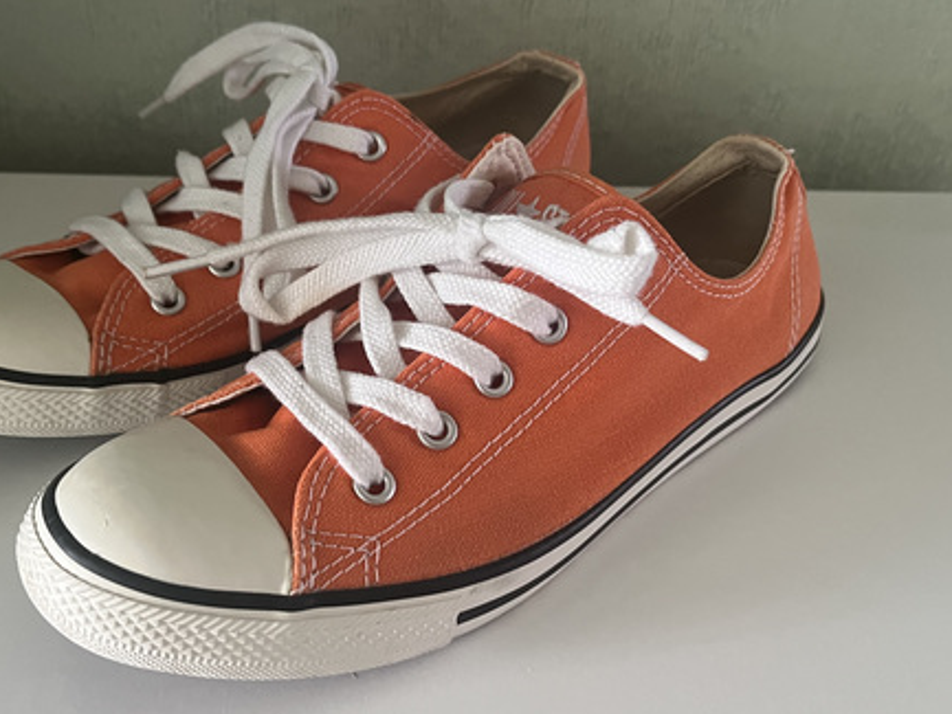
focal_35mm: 36
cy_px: 347
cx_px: 402
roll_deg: -1.4
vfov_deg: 39.7
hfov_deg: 51.1
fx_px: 990
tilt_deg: -36.4
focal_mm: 5.1
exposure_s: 1/60
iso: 500
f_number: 1.6
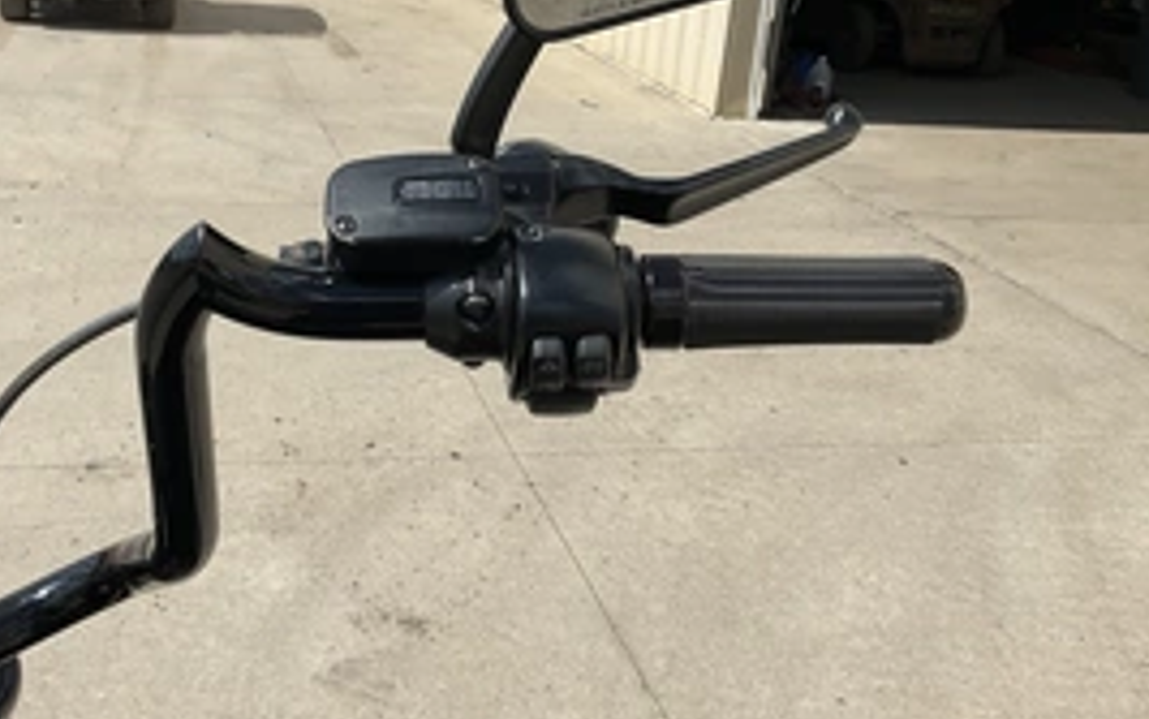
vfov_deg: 27.7
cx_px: 396
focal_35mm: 46
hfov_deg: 43.0
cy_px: 194
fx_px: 1441
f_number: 1.8
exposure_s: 1/3322
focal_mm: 3
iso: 25
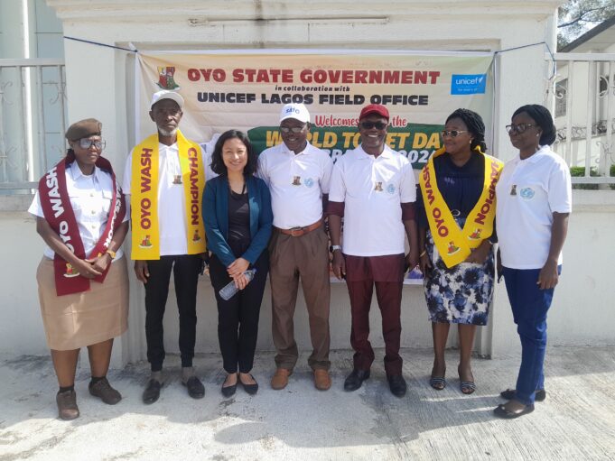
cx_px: 308
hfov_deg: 67.3
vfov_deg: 53.1
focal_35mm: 26
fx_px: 462
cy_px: 230
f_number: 1.8
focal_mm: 3.98
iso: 40
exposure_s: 1/327
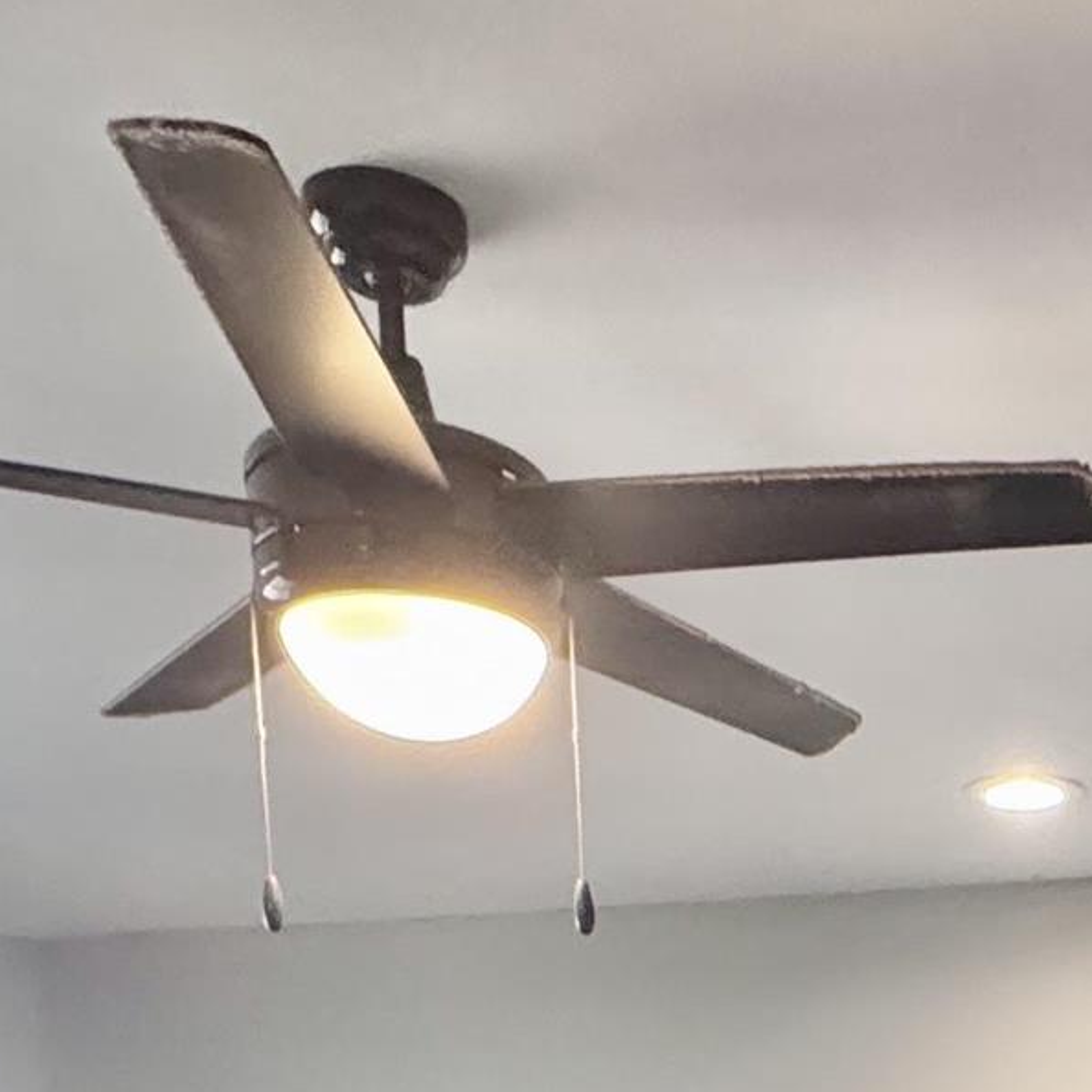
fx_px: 2284
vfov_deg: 20.4
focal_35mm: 64
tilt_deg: -10.4
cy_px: 1877
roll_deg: +0.4
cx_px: 1248
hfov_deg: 24.7
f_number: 2.2
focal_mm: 2.22
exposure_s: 1/60
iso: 320
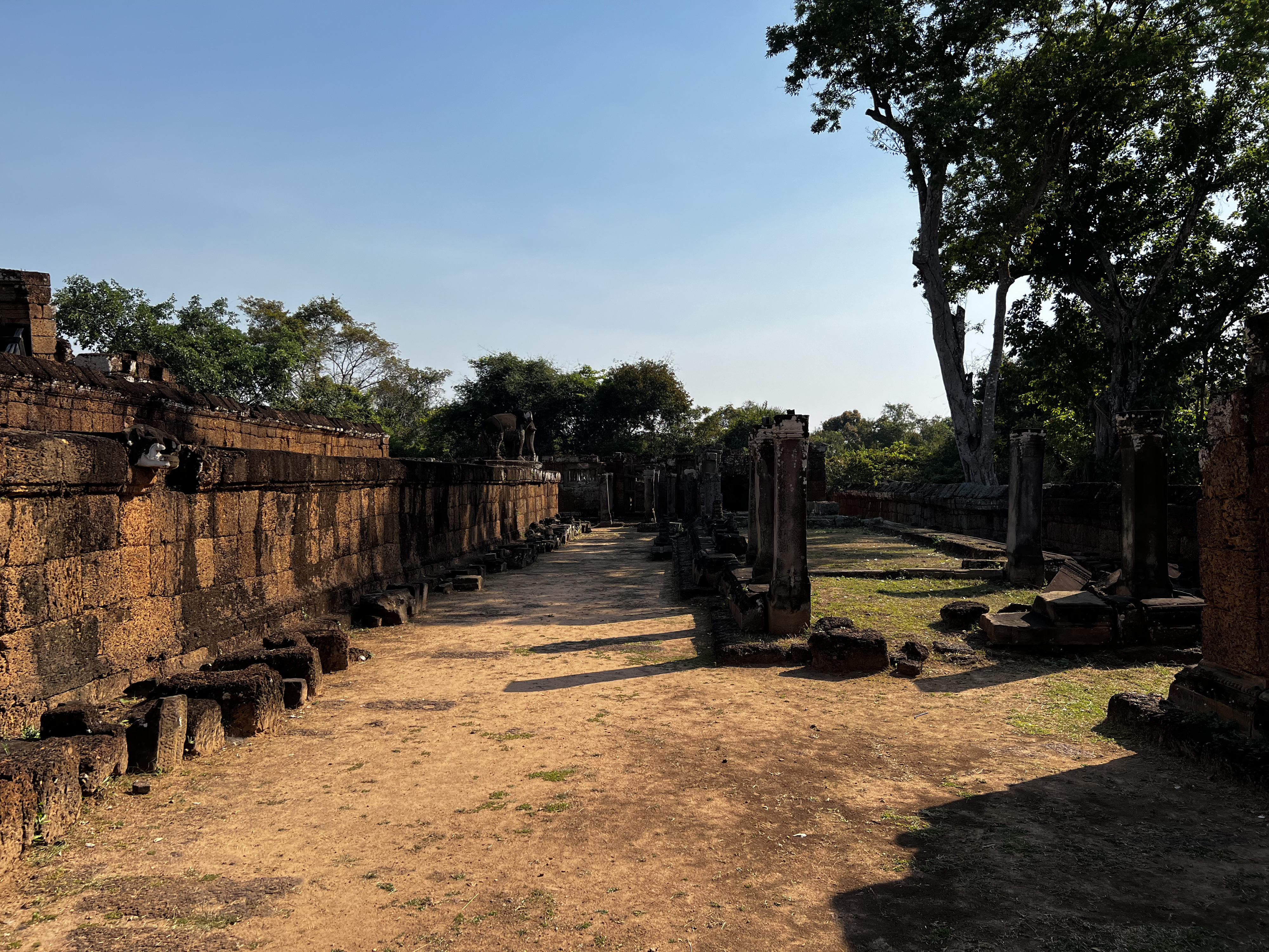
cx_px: 634
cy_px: 476
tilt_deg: +0.0
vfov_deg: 53.1
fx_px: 953
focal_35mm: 26
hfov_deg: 67.3
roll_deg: +0.5
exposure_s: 1/4831
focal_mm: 5.7
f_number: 1.5
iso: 50
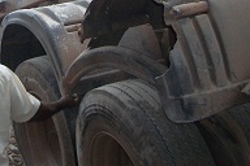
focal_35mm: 83
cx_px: -12
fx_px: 576
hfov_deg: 23.3
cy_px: -21
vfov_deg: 16.0
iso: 80
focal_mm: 5.7
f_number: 2.9
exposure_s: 1/250
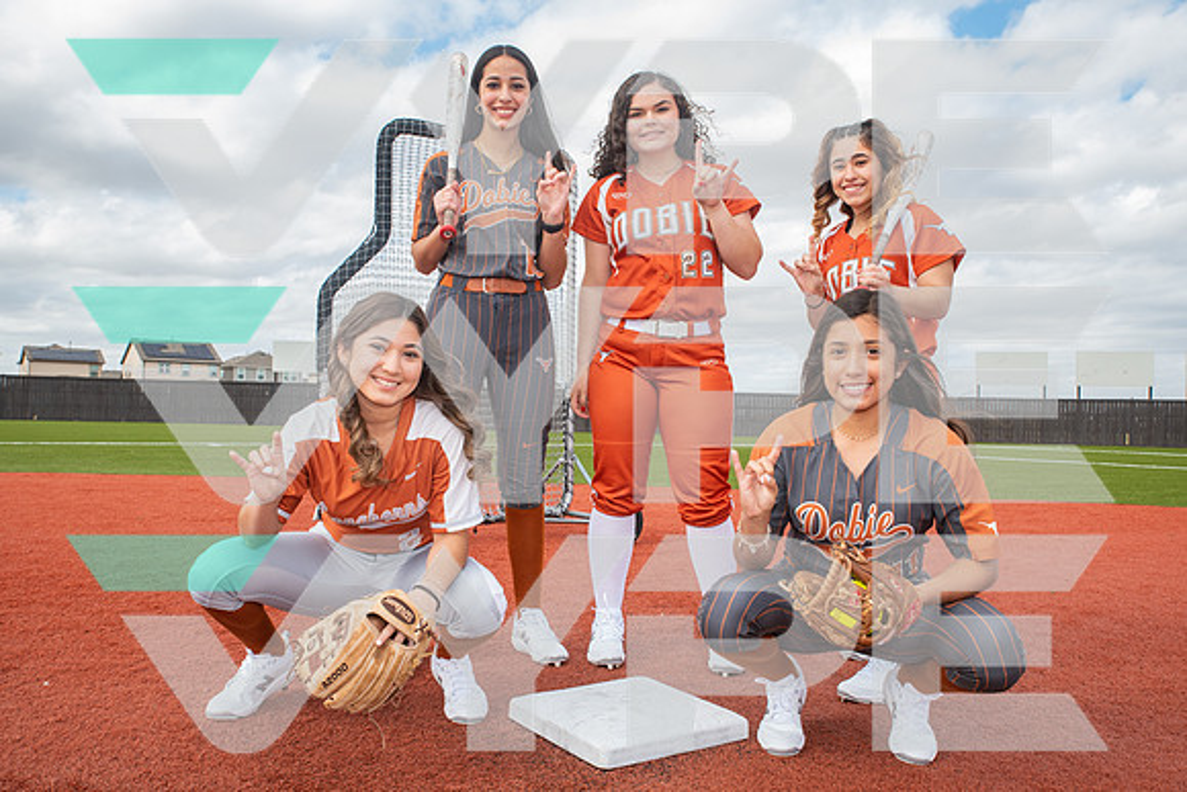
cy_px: 396
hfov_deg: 58.7
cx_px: 594
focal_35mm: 32
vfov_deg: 41.1
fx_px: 1056
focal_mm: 32
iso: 500
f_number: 7.1
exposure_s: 1/500
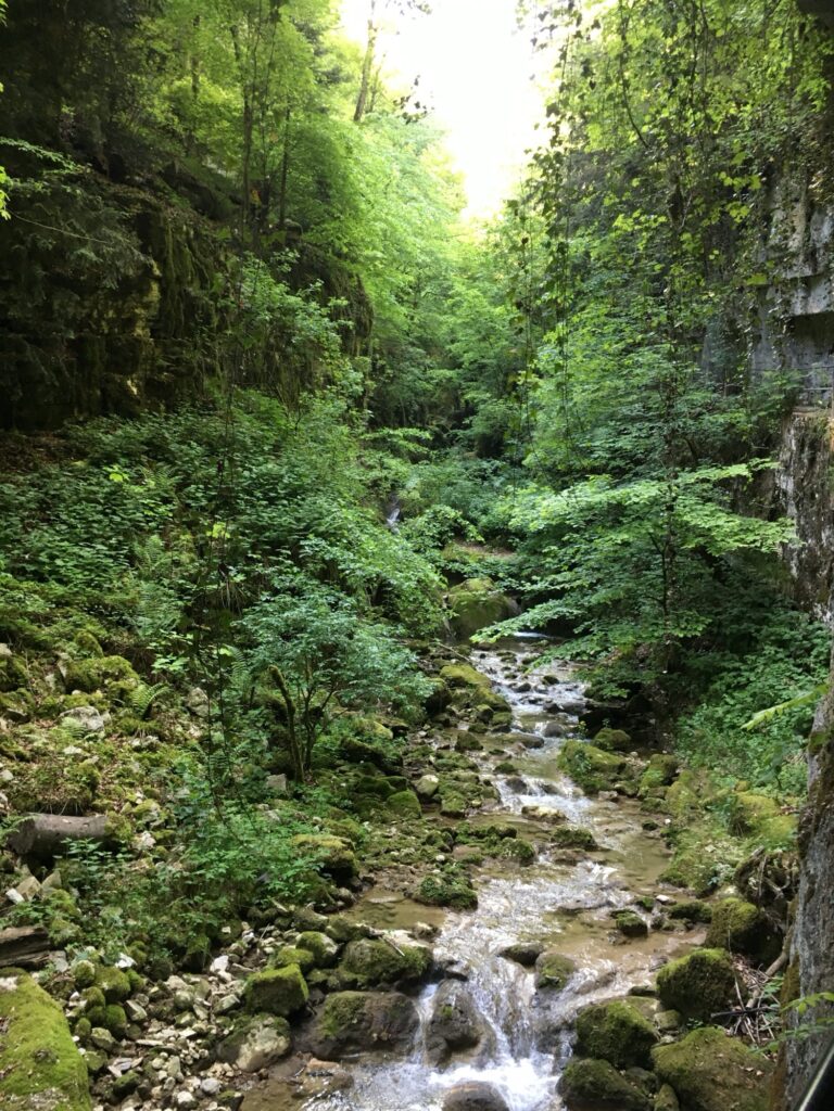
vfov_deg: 61.7
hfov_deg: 48.2
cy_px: 556
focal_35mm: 29
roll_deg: -1.2
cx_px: 417
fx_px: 932
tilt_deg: +0.6
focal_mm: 4.15
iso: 50
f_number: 2.2
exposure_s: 1/33
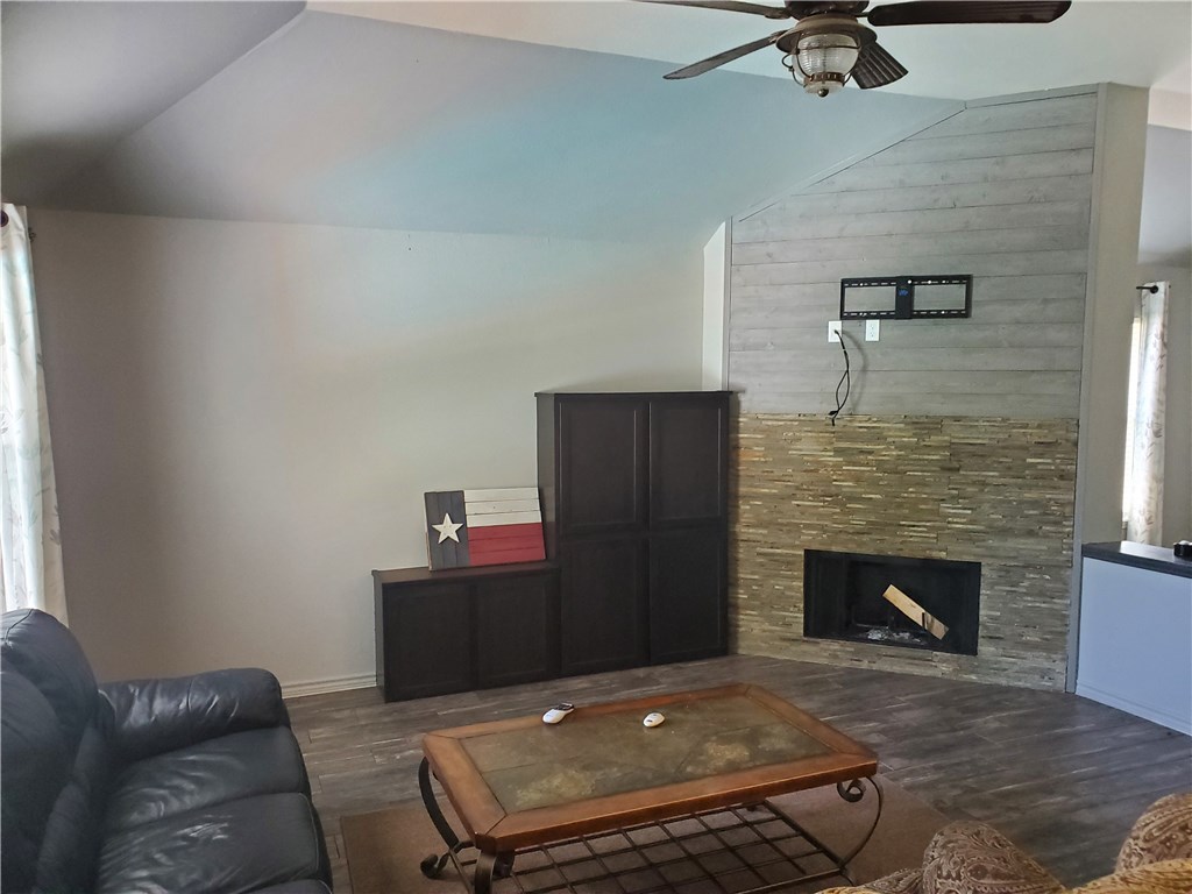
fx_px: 895
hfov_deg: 67.3
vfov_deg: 53.1
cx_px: 596
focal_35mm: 26
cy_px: 447
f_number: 2.4
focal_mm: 4.3
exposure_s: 1/39
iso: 640
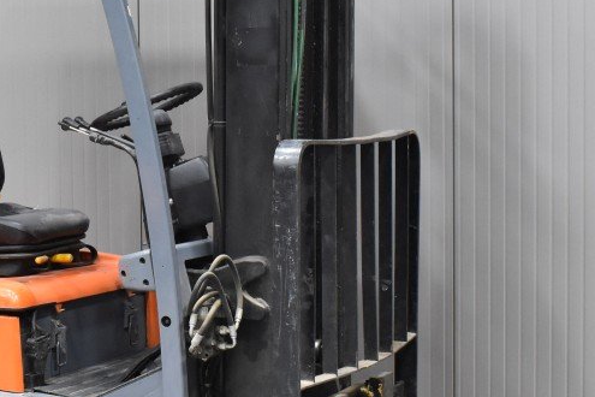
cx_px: 162
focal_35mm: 98
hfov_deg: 20.6
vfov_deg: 13.9
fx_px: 1623
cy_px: 195
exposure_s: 1/25
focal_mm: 27
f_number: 5.6
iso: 1600
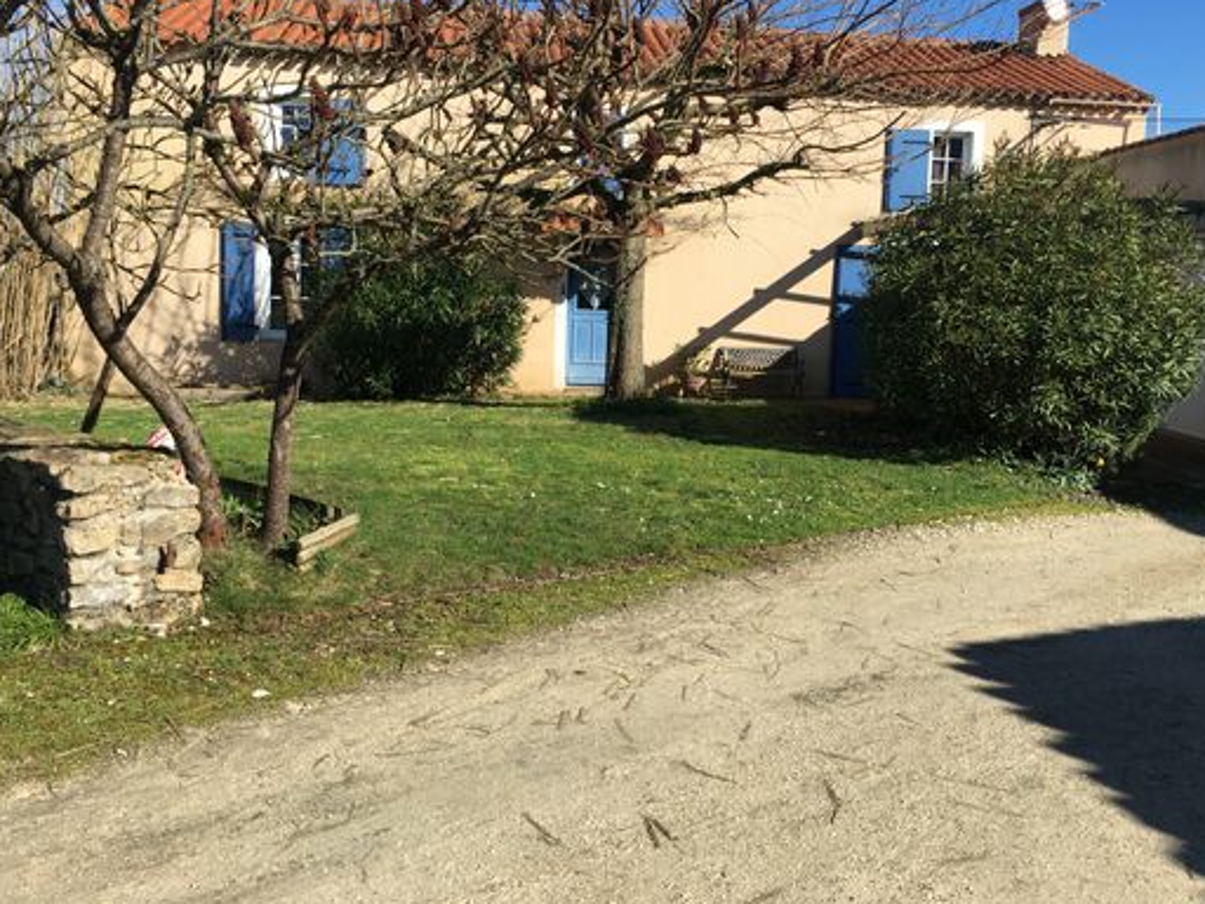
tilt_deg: -4.9
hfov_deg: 53.9
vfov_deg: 41.7
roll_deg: -1.9
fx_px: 1184
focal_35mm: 34
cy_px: 388
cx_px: 645
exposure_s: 1/1350
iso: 25
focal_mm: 4.15
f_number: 2.2
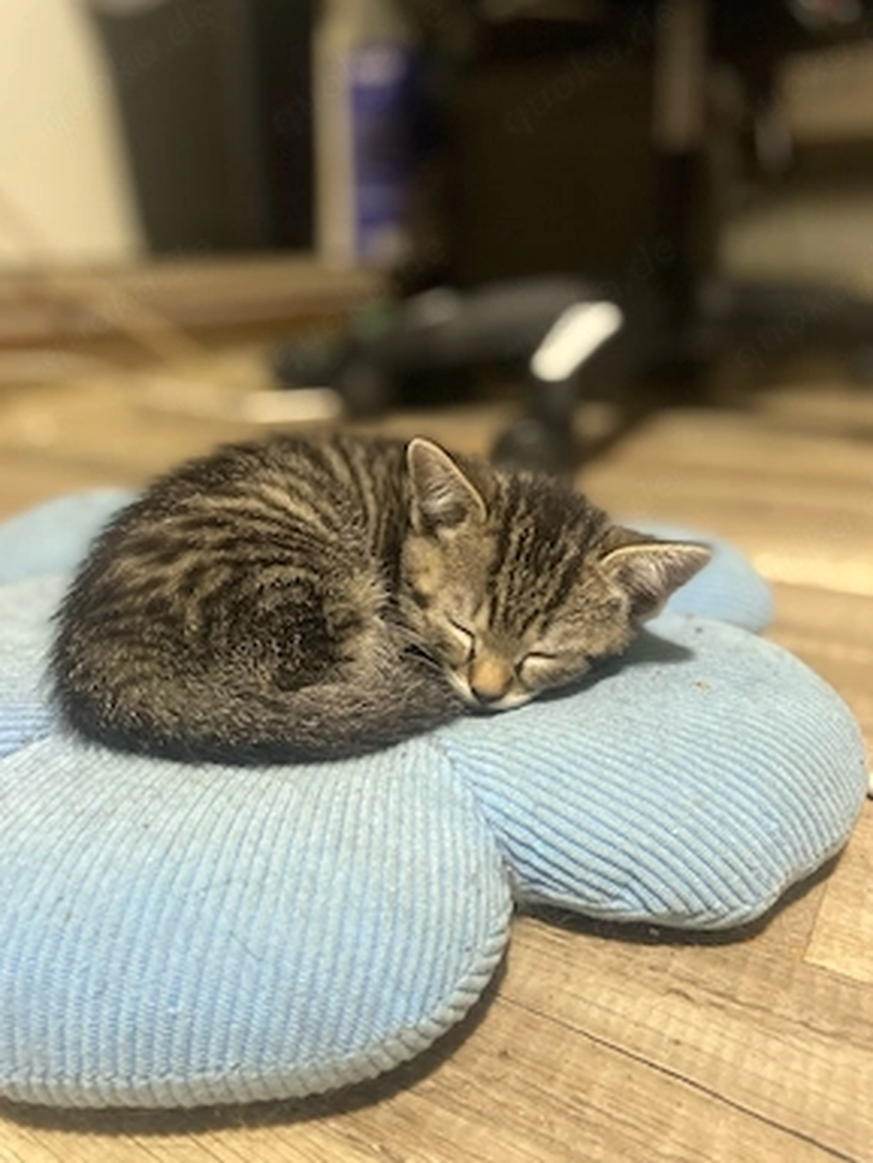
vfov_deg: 65.3
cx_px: 423
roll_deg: +2.1
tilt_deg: -17.8
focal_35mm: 27
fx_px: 907
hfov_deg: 51.4
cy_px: 571
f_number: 1.8
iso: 640
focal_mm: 4.25
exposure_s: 1/36
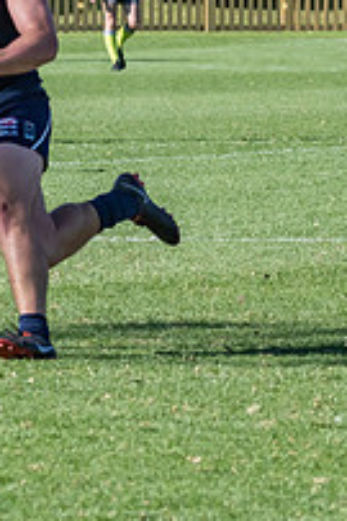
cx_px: 175
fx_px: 11977
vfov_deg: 2.5
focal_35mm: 827
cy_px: 114
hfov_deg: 1.7
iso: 800
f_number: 10
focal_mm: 190
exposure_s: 1/1600
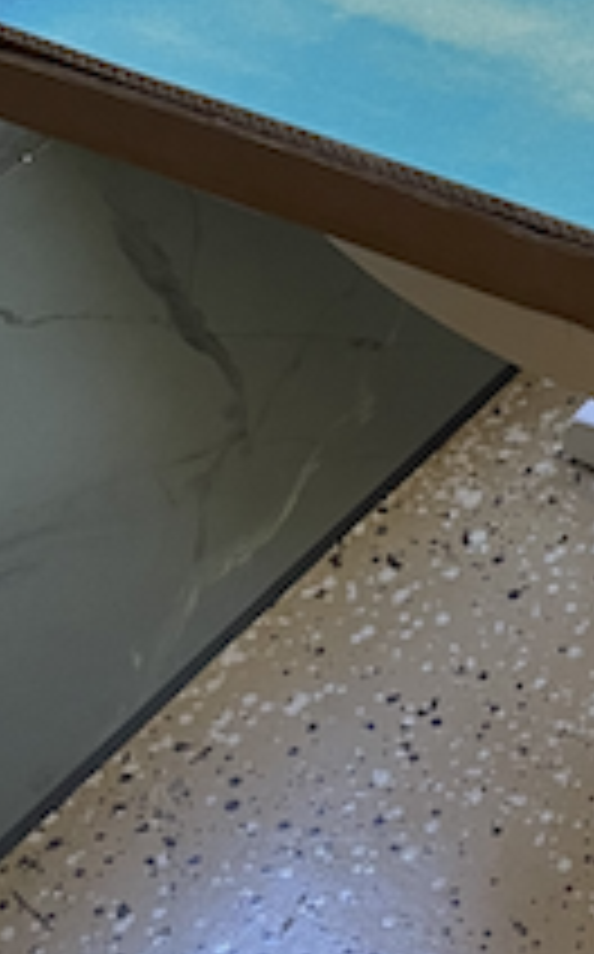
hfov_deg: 11.3
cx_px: 1206
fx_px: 2701
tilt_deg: -26.0
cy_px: -396
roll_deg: +0.3
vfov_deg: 18.2
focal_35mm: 104
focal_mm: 4.2
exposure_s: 1/50
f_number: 1.6
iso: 125
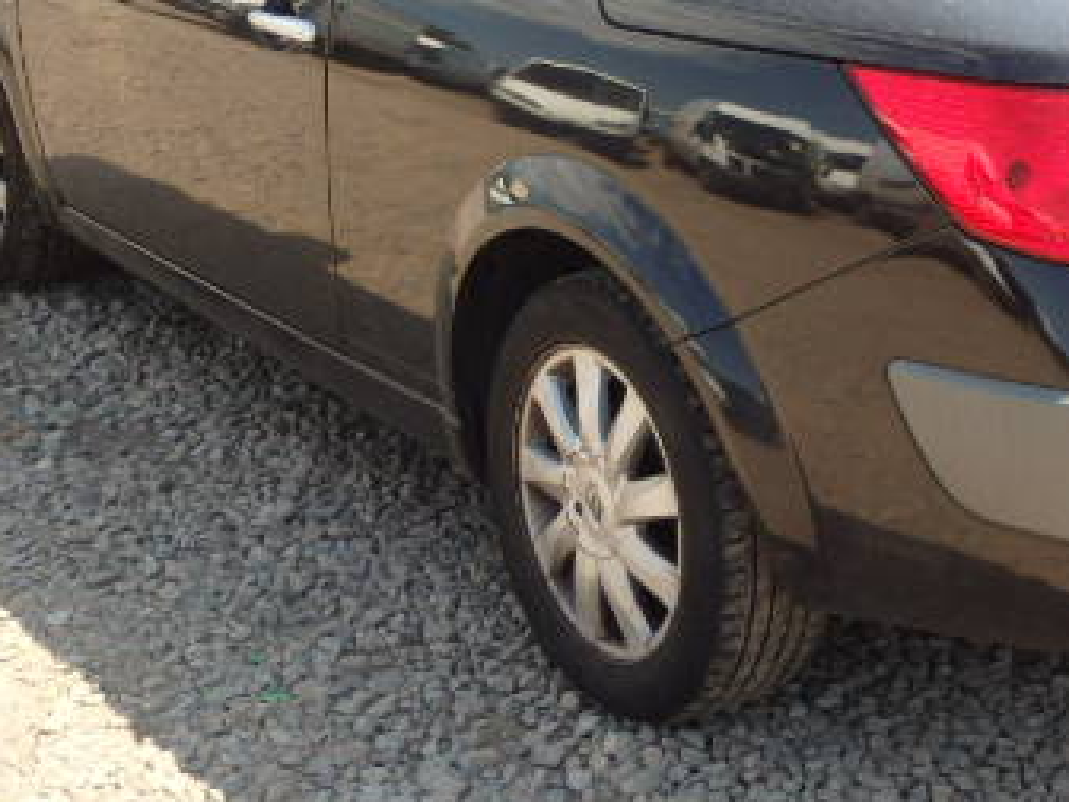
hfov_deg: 23.5
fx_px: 2532
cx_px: 862
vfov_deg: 18.0
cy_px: 331
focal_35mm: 82
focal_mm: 7.7
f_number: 4.8
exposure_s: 1/250
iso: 125
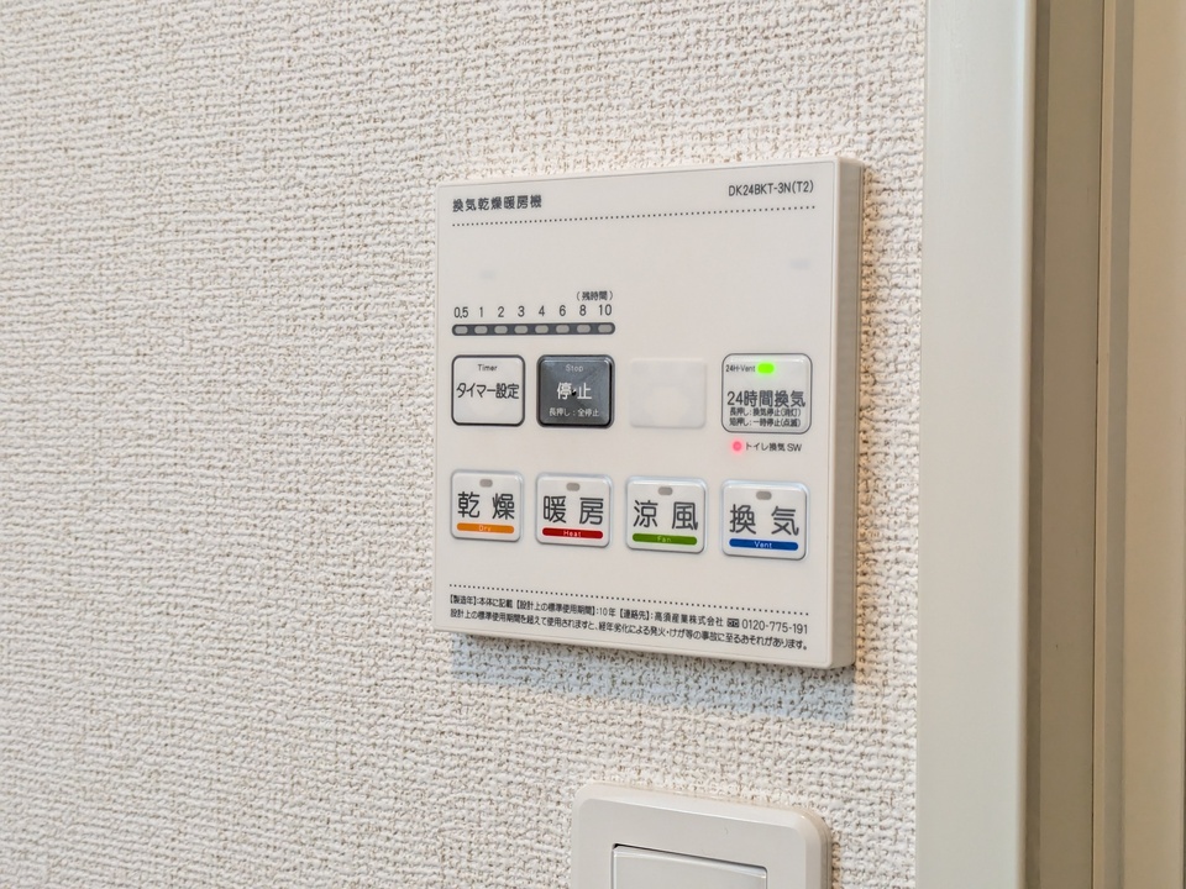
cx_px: 593
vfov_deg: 28.6
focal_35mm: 51
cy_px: 444
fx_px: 1747
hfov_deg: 37.5
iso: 78
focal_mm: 5.43
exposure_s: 1/50
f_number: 1.89
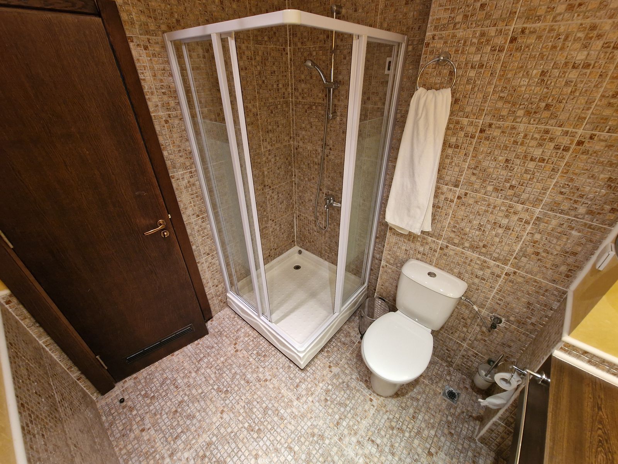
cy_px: 232
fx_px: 232
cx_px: 309
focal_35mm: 13
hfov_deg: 106.2
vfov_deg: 89.9
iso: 400
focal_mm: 2.2
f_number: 2.2
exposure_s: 1/33
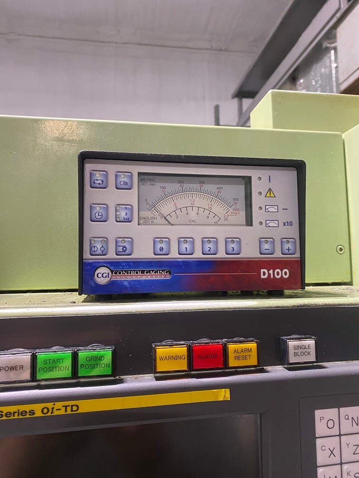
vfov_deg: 67.3
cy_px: 239
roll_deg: +1.8
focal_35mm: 26
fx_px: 360
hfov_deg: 53.1
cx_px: 180
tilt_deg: +5.9
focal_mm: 4.25
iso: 250
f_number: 1.8
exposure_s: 1/60
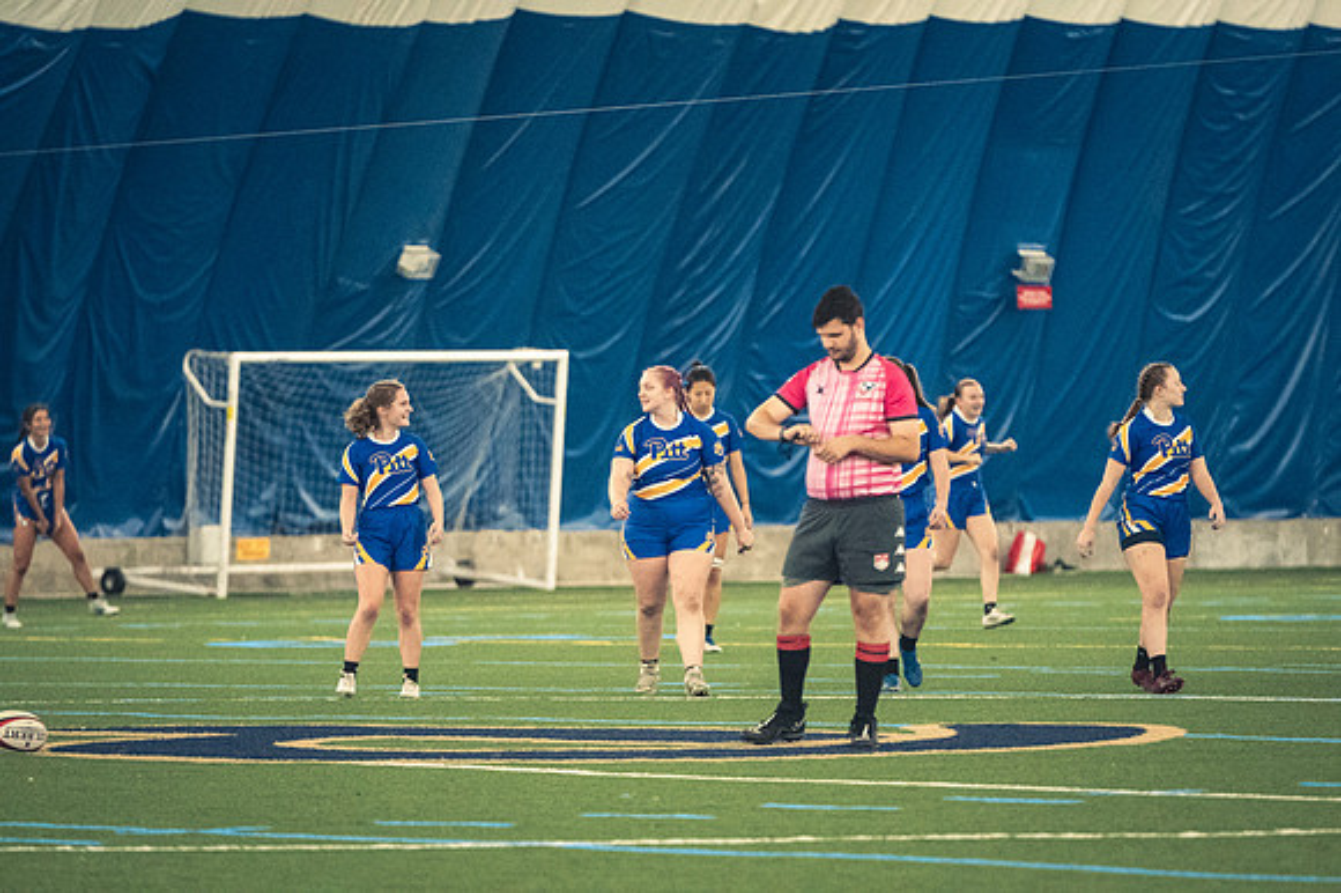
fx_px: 11168
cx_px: 670
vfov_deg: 4.6
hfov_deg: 6.9
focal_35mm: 300
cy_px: 446
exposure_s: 1/500
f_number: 2.8
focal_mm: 200
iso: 12800
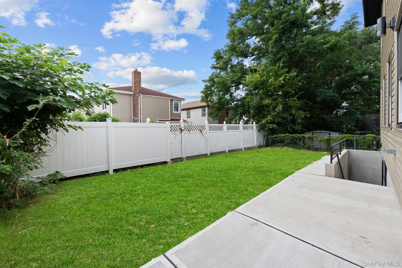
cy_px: 134
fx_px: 156
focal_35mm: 14
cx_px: 201
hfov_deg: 104.3
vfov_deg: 81.2
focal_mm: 14
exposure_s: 1/640
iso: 1250
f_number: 10
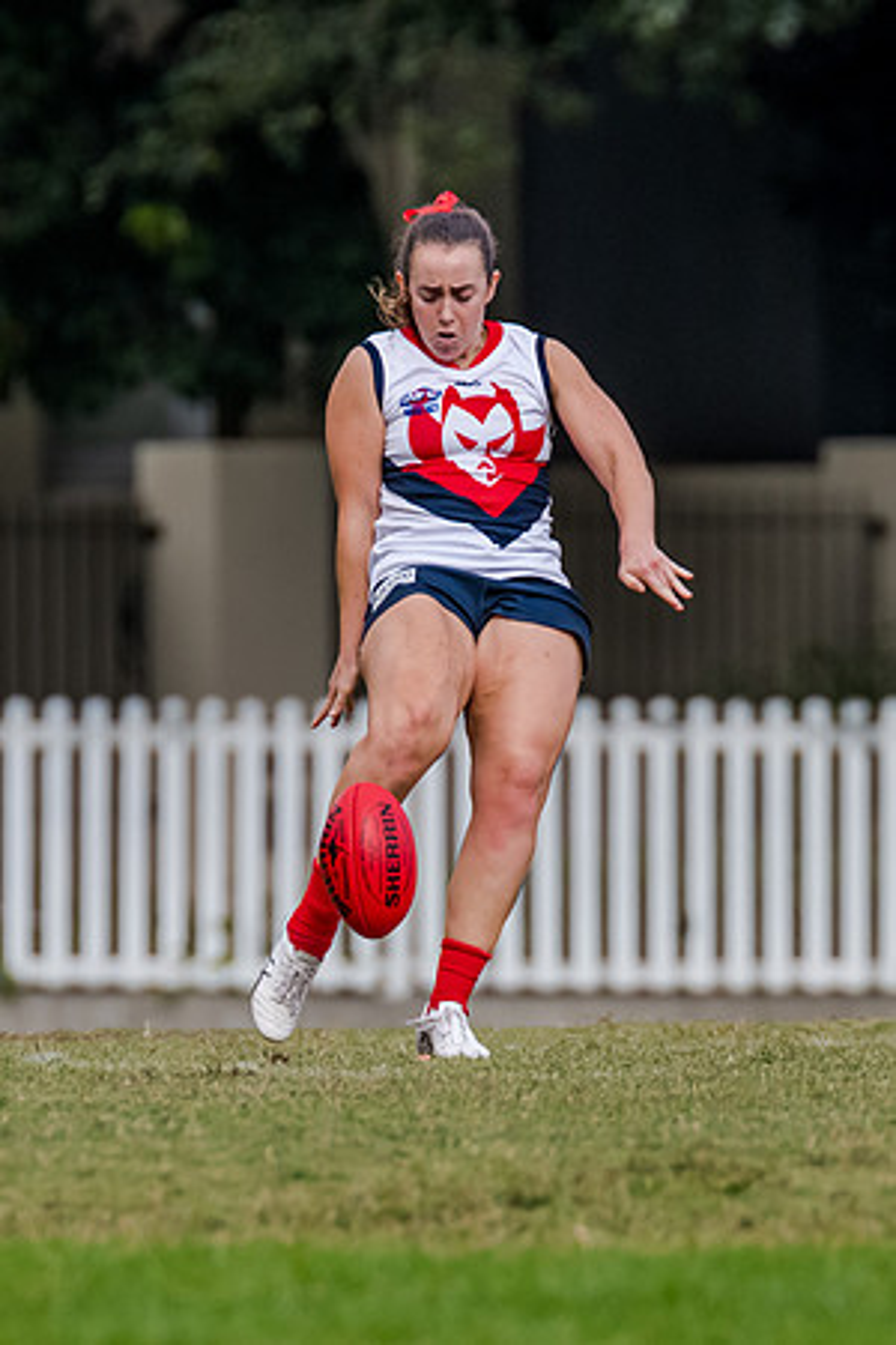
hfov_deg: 1.3
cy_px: 599
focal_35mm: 1062
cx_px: 499
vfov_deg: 1.9
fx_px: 39656
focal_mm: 420
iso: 800
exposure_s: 1/2000
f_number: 4.5
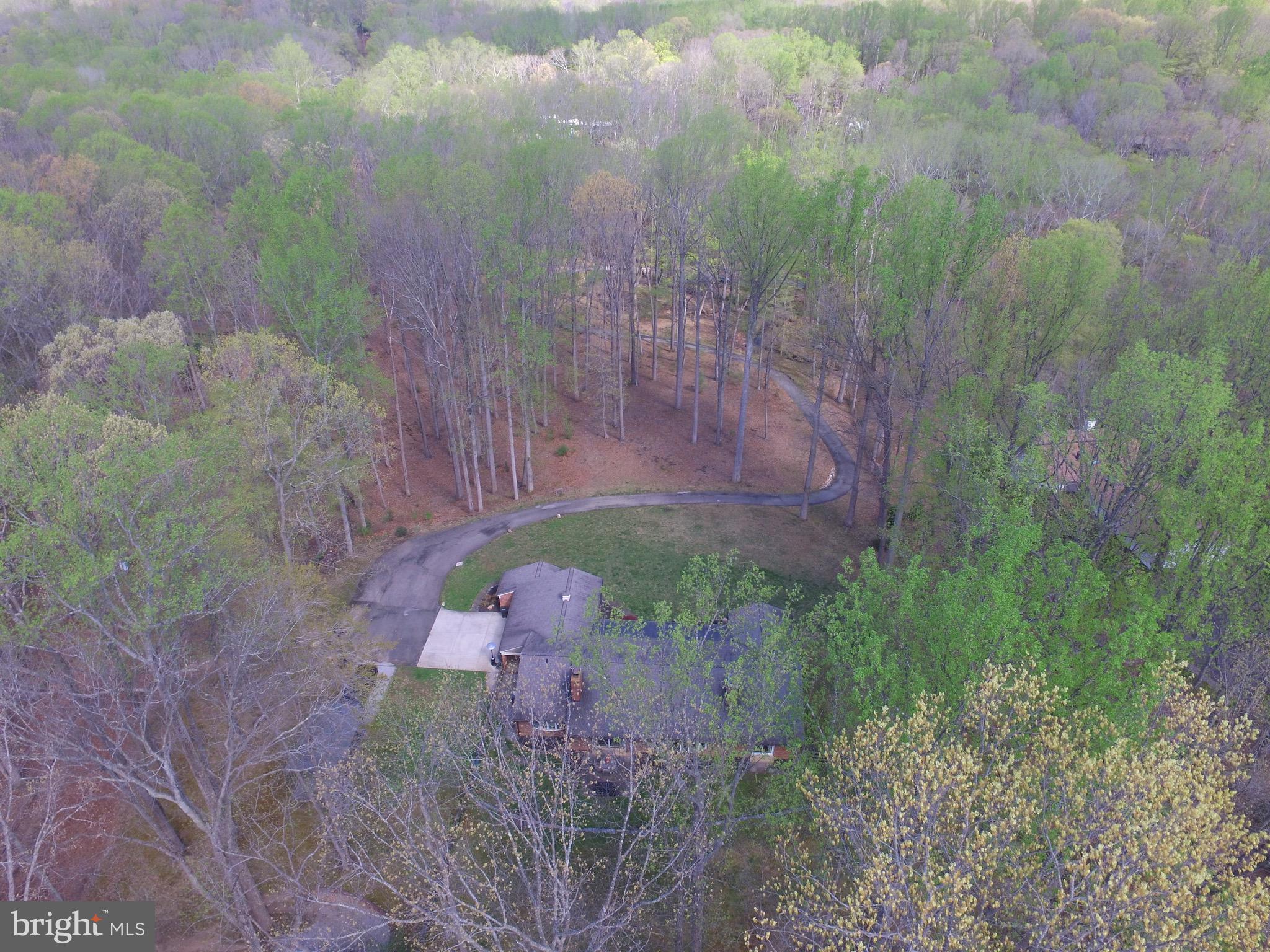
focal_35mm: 20
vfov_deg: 66.0
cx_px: 635
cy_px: 476
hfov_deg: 81.7
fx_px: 734
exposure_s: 1/316
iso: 100
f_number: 2.8
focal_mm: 3.61
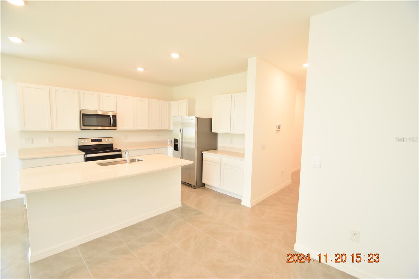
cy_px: 140
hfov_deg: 100.4
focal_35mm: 15
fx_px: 175
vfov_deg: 77.3
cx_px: 210
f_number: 4
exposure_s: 1/60
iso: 800
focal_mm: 10
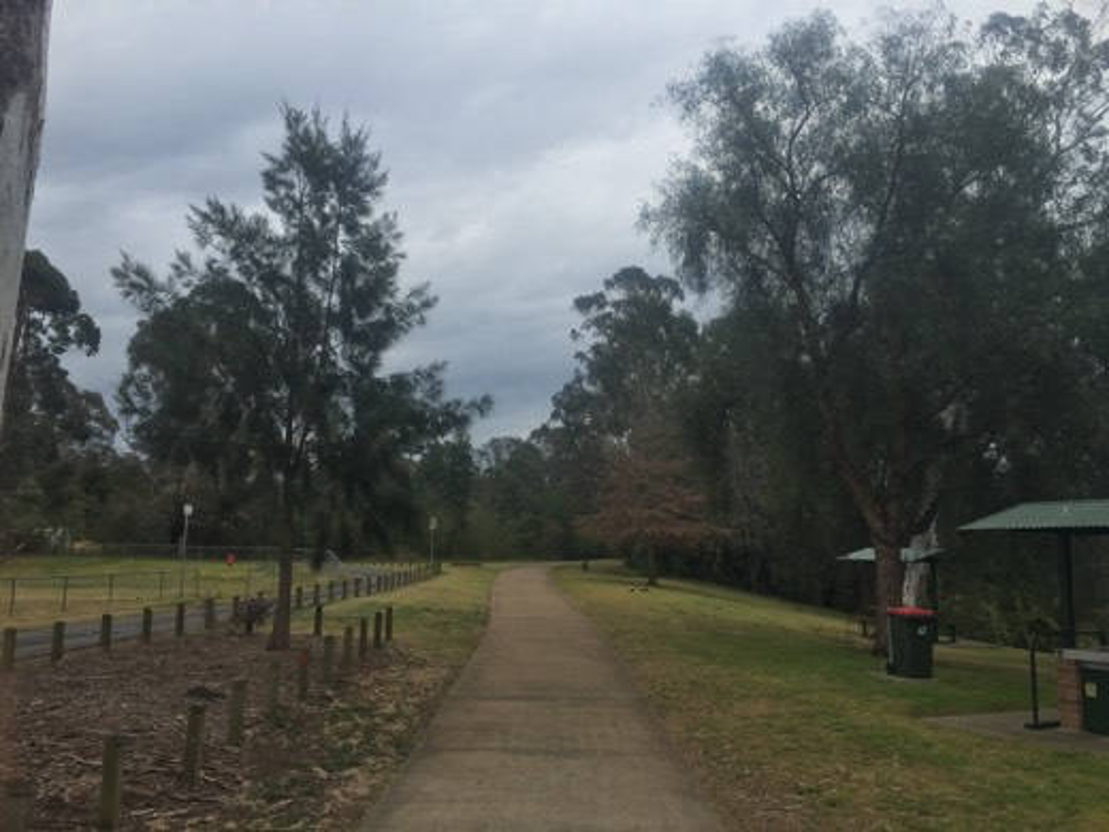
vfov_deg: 48.2
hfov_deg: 61.7
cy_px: 416
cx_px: 554
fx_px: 929
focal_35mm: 29
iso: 32
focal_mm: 4.15
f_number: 2.2
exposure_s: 1/1130
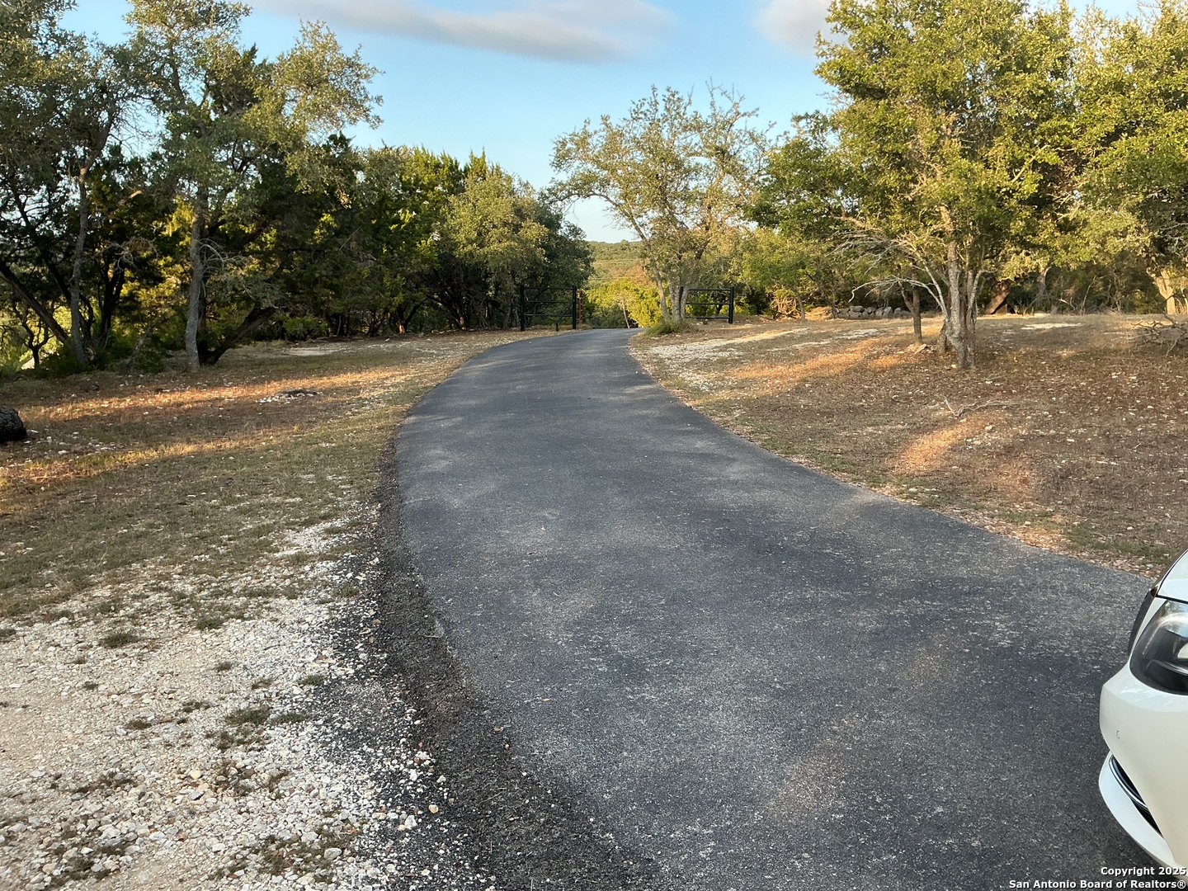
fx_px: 995
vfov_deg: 48.2
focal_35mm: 29
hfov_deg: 61.7
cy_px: 446
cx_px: 594
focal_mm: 3
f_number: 1.8
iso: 20
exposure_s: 1/203
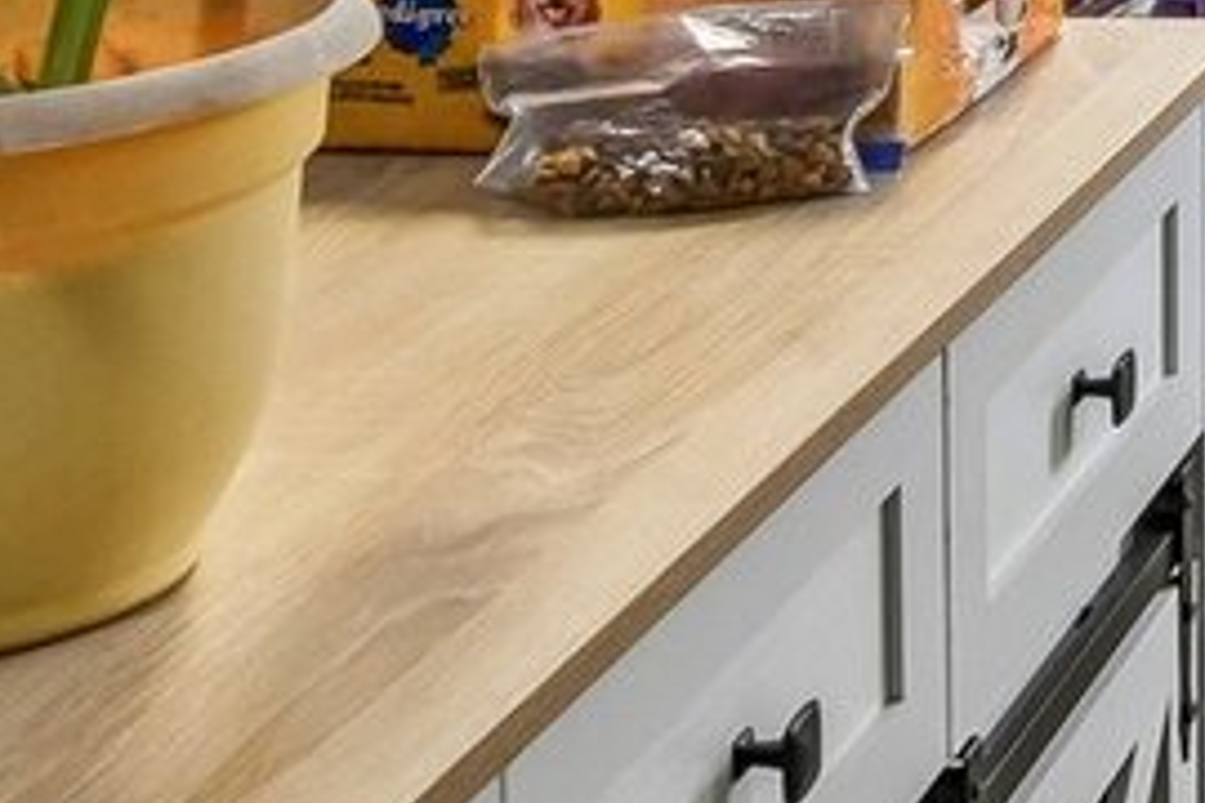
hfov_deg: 17.6
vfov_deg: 12.6
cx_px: 2107
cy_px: -794
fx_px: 3213
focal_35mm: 96
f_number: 8
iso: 1400
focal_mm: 16
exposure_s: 1/15
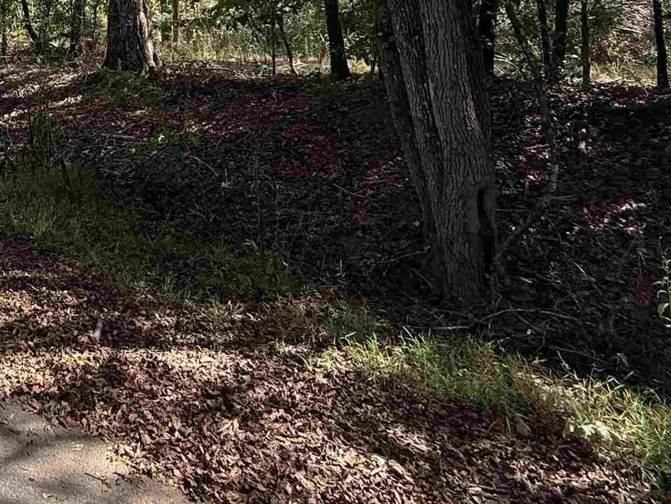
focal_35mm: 37
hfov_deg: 43.6
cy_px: -55
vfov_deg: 33.5
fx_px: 717
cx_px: 14
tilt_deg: +4.5
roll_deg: +1.3
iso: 64
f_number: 2.2
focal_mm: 2.22
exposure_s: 1/363
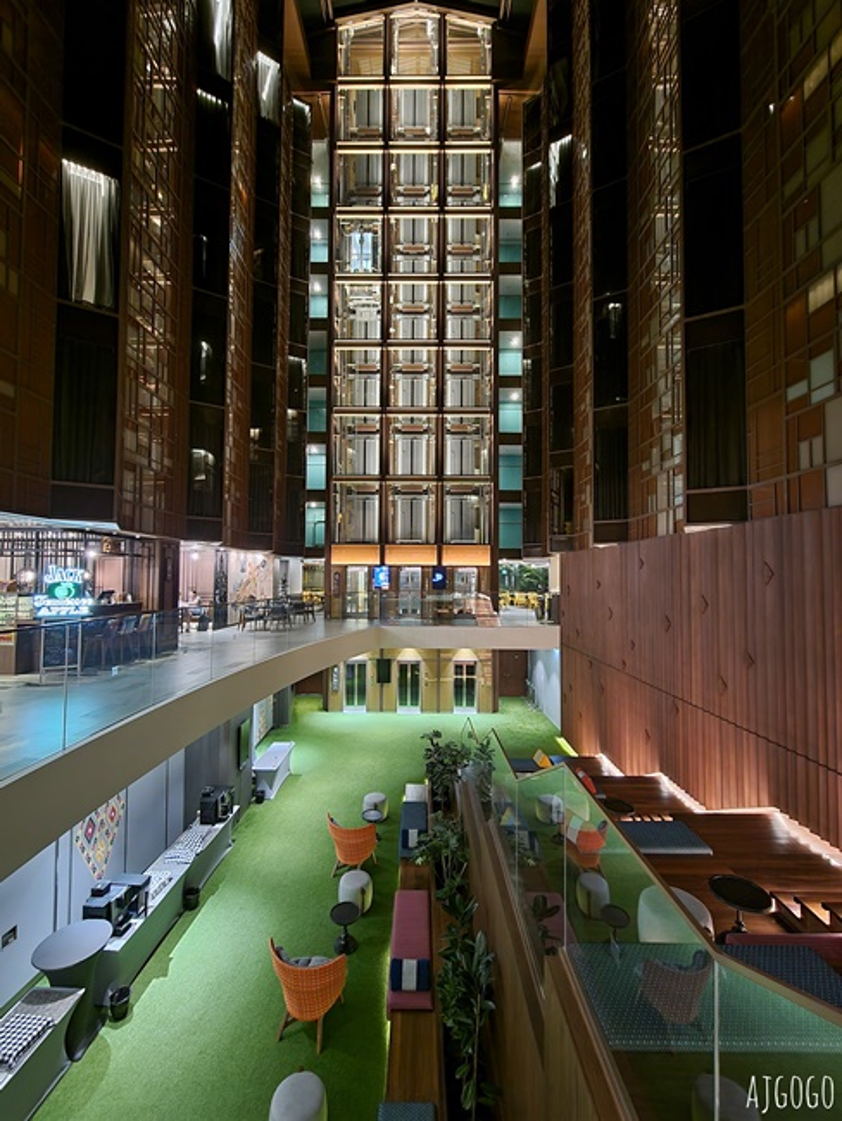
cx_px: 421
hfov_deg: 90.0
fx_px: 421
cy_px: 560
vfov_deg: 106.2
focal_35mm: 13
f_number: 2.2
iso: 320
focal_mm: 2.2
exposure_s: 1/6
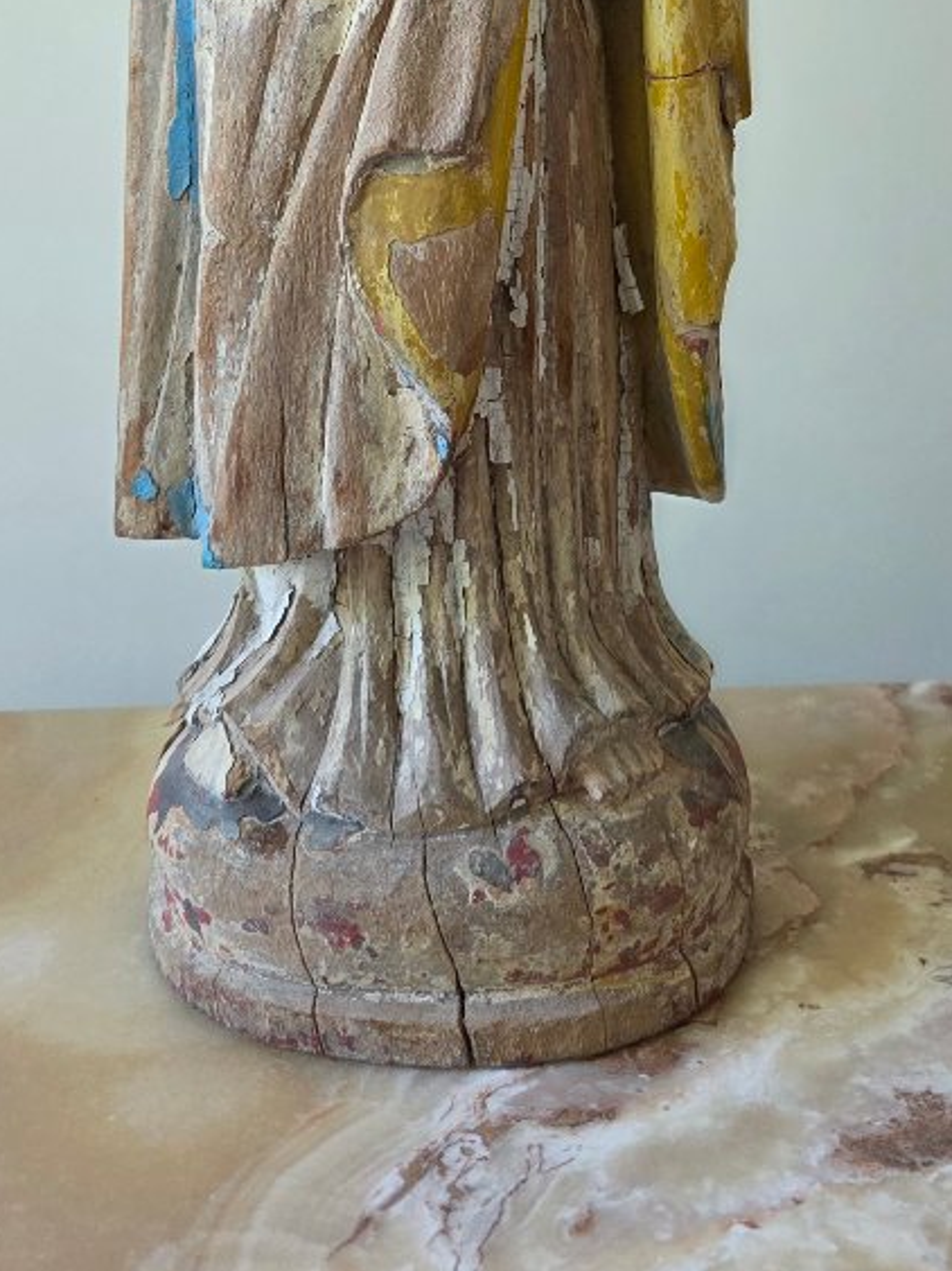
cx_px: 496
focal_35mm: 49
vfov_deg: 35.9
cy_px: 63
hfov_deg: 29.7
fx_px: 1797
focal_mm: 6.3
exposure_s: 1/100
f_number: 1.7
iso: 320
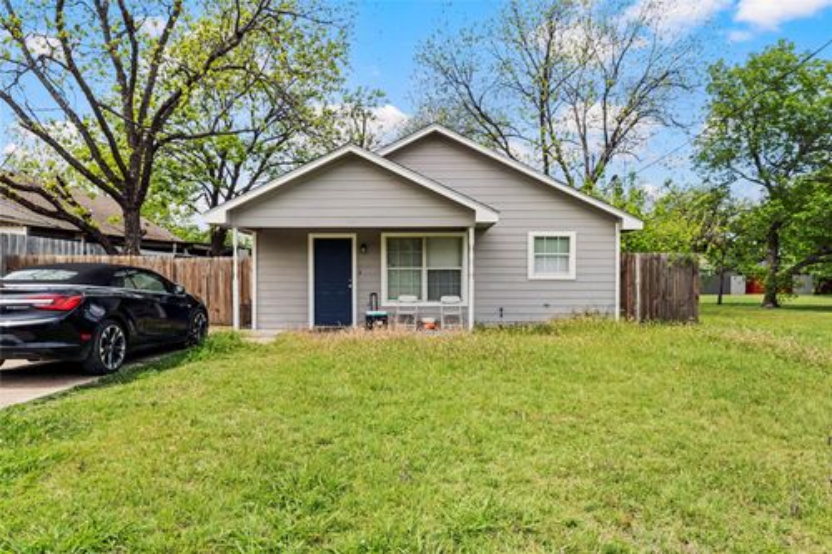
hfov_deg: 73.8
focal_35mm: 24
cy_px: 277
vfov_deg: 53.1
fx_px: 554
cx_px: 416
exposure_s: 1/125
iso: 160
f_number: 11
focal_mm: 24
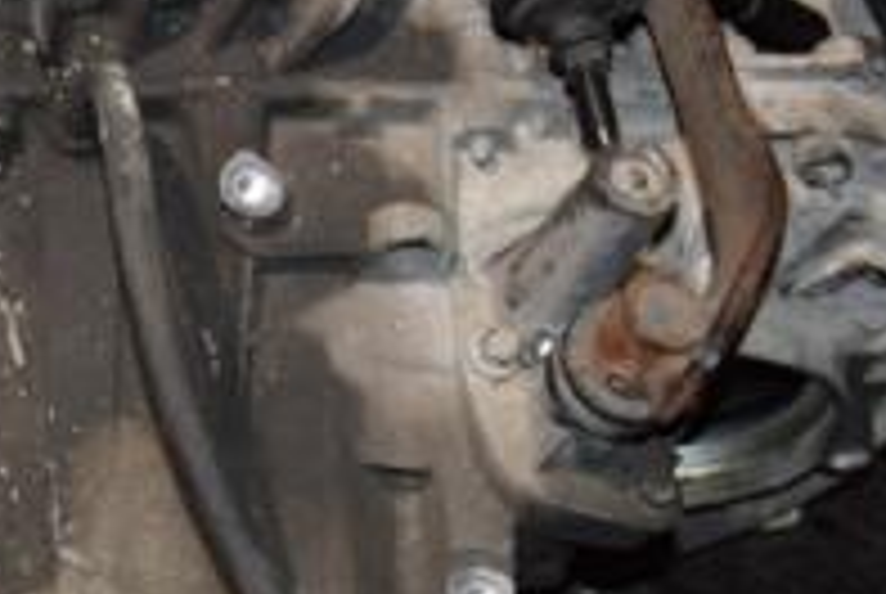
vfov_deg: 8.9
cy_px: 288
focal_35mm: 155
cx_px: -18
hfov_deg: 13.0
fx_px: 3820
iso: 800
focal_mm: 34
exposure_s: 1/60
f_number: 5
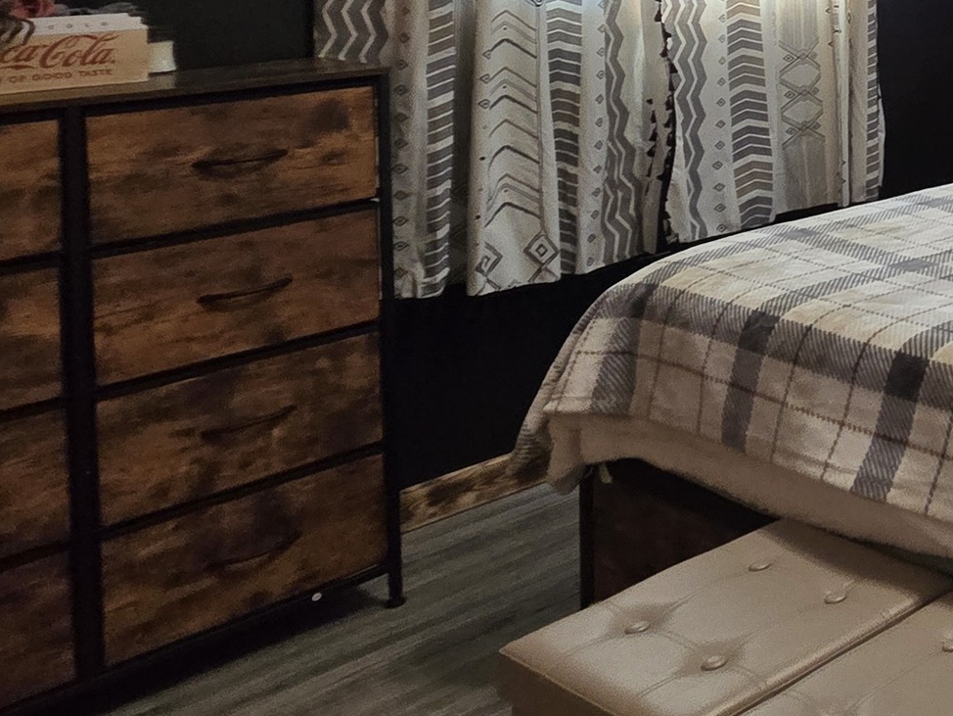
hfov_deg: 28.6
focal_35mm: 41
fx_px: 1129
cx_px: 1437
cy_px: -50
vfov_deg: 31.6
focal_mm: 2.2
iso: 200
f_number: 2.2
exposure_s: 1/60
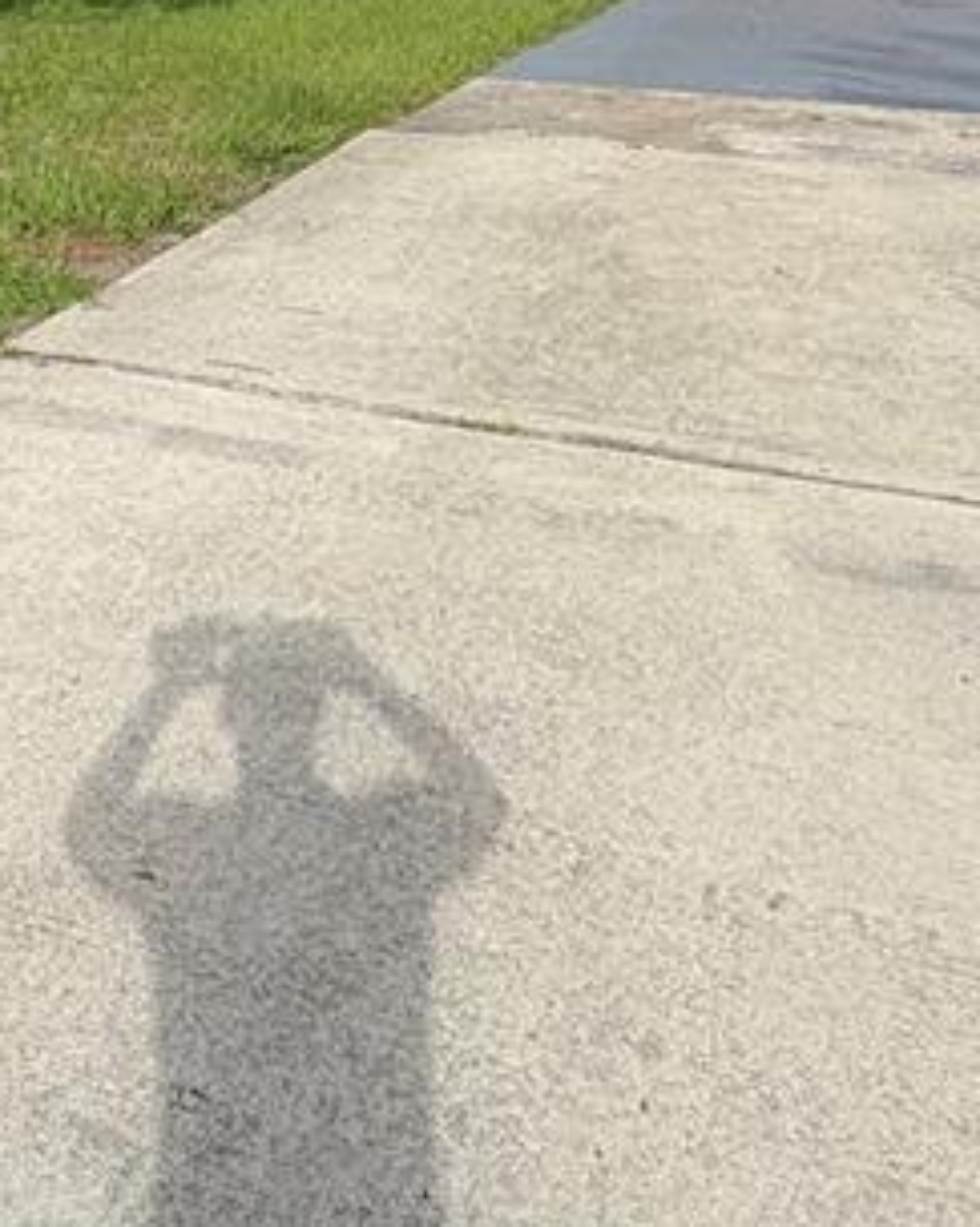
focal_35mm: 46
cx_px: 238
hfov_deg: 32.1
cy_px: -81
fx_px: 1669
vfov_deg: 35.3
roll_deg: -0.3
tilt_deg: -0.7
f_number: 2.2
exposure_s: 1/1346
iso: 40
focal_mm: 2.22
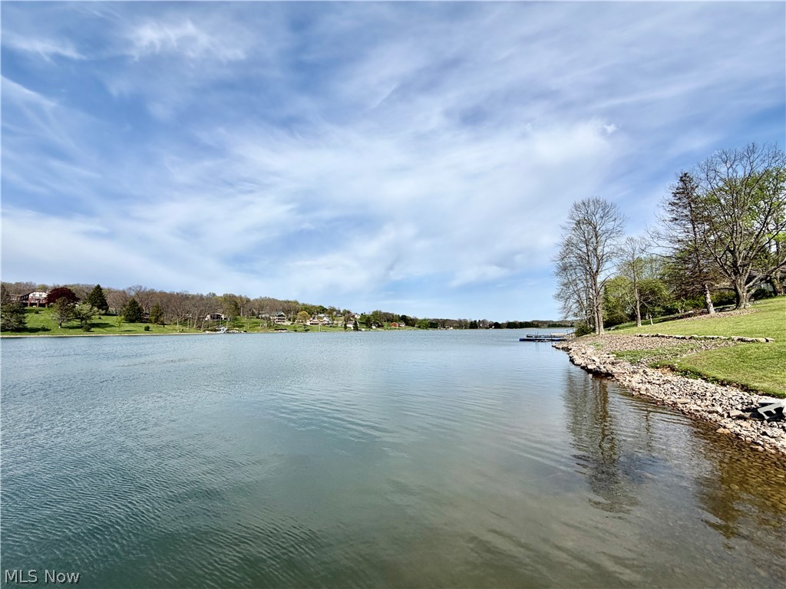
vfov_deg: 85.7
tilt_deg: +5.5
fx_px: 318
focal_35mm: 14
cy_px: 294
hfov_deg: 102.1
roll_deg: +0.9
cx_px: 393
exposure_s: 1/1285
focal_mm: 2.22
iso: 20
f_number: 2.2
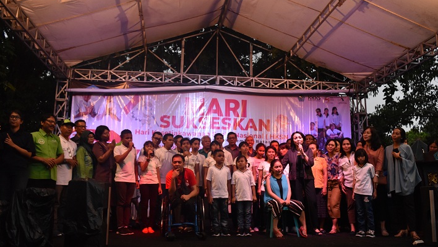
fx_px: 390
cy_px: 131
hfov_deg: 58.7
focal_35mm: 34
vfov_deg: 35.1
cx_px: 218
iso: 1600
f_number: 6.3
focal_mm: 21
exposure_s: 1/160
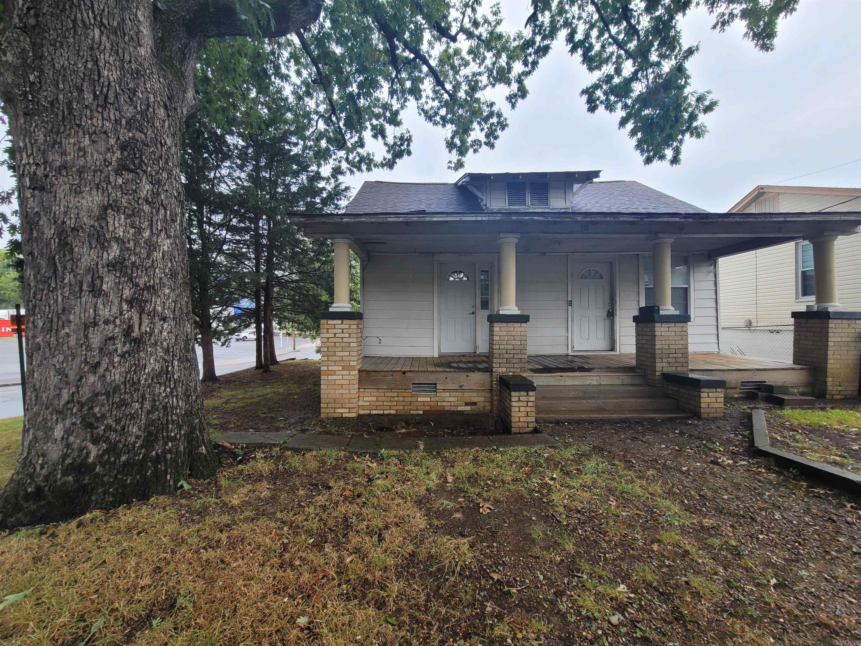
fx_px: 323
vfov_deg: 89.9
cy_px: 323
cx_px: 430
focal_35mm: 13
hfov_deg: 106.2
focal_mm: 2.2
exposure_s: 1/199
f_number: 2.2
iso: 64
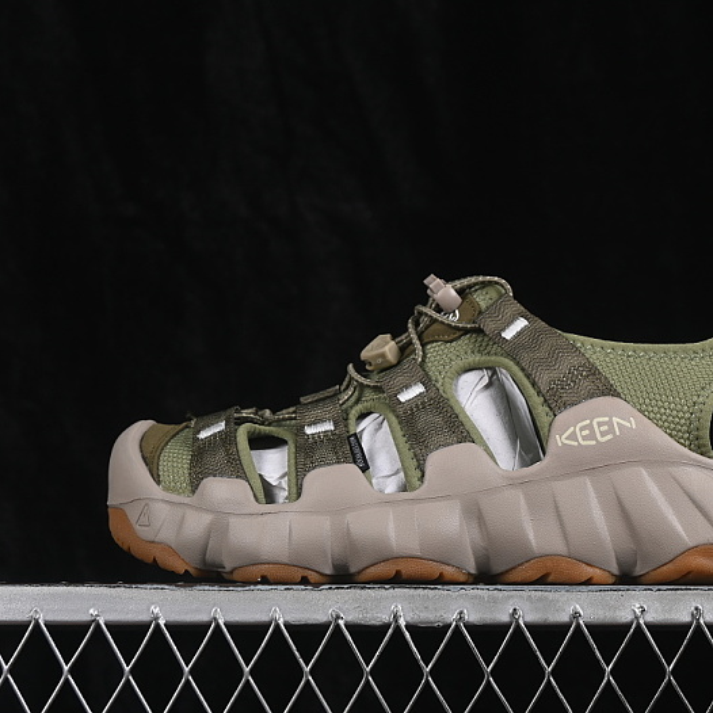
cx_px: 474
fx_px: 2260
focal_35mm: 97
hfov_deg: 17.9
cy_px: 360
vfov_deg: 17.9
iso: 160
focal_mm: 50
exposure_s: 1/80
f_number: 8
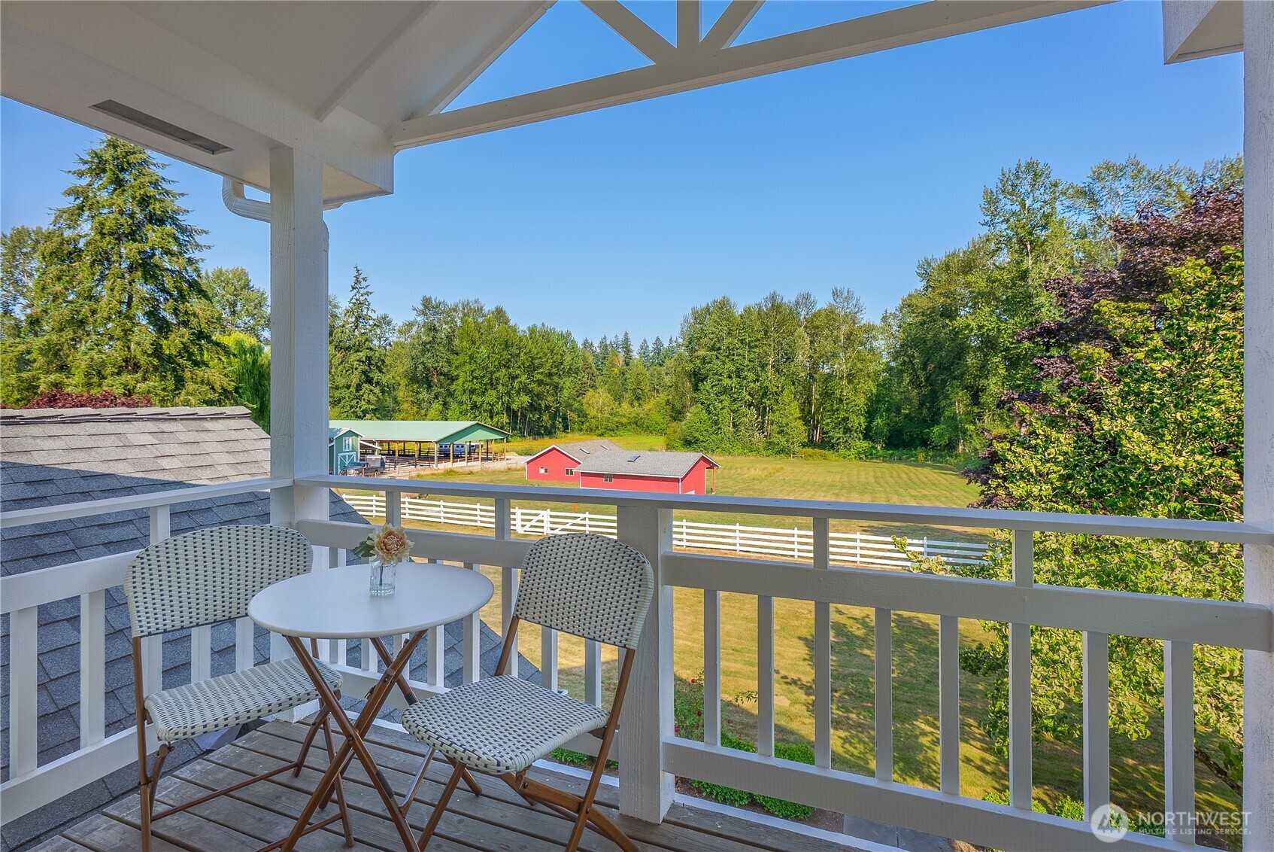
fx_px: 567
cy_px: 426
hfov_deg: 96.7
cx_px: 637
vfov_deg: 73.8
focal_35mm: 16
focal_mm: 16
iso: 200
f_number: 8
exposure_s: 1/200
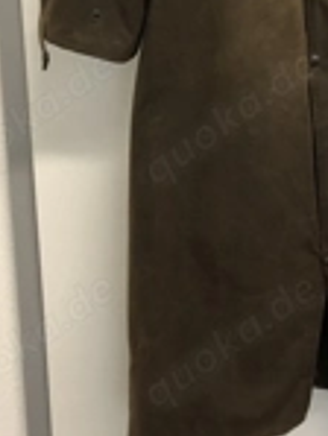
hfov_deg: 19.1
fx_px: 946
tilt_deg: -13.6
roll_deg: -0.4
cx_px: 337
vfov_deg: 24.0
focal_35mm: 75
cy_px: -61
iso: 50
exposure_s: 1/17
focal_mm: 3.99
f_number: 1.8
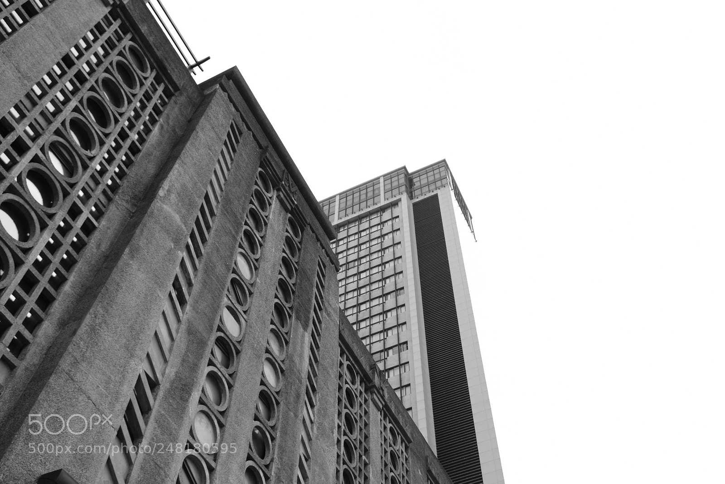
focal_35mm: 35
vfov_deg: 37.9
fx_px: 705
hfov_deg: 54.4
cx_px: 362
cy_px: 242
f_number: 5.6
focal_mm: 23.3
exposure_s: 1/250
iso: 200
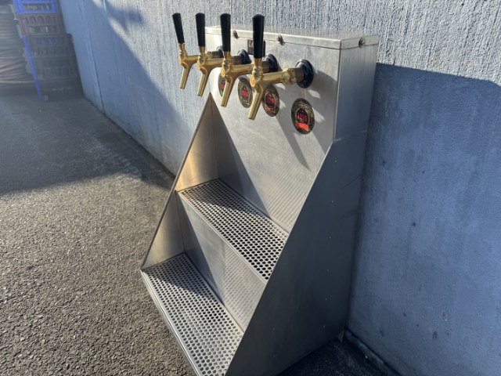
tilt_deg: -23.7
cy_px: 188
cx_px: 250
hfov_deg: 71.6
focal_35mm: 24
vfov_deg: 56.8
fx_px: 347
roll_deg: +1.0
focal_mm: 6.76
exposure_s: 1/2105
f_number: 1.78
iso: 80
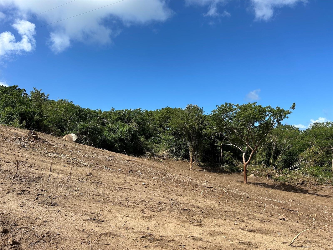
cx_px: 166
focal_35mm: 26
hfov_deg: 67.3
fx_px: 250
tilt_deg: +4.3
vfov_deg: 53.1
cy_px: 125
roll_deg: +1.3
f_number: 1.5
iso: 50
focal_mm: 5.7
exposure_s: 1/4115
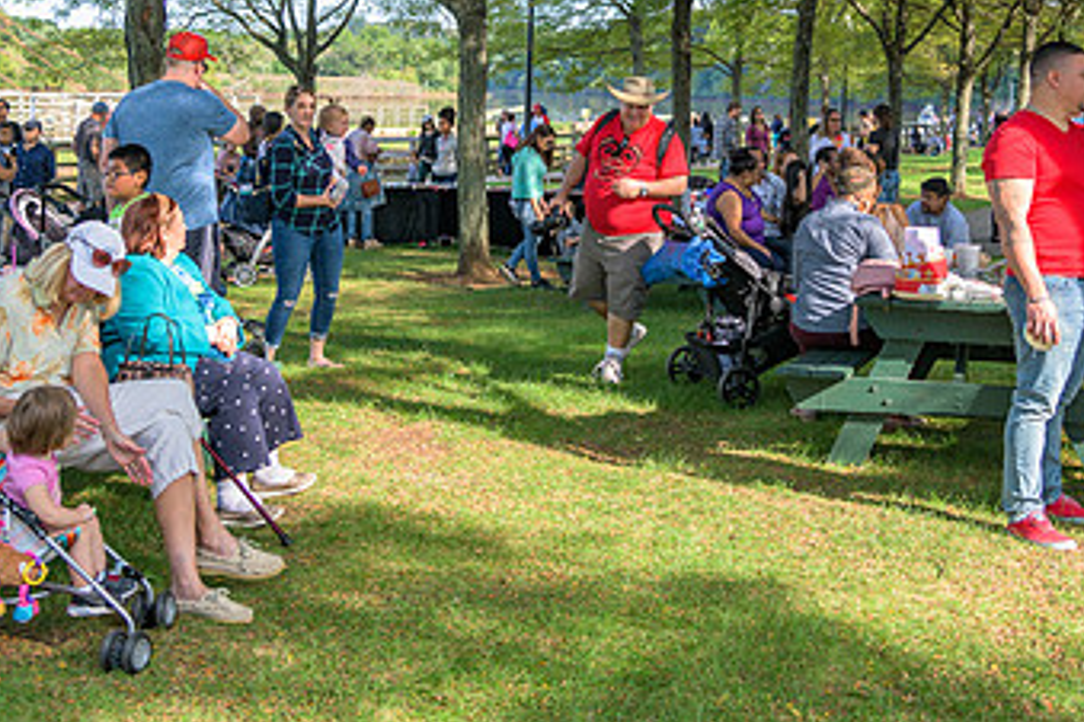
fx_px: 1596
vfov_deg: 24.9
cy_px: 107
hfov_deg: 37.5
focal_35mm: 53
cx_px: 531
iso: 180
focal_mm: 31
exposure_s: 1/125
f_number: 4
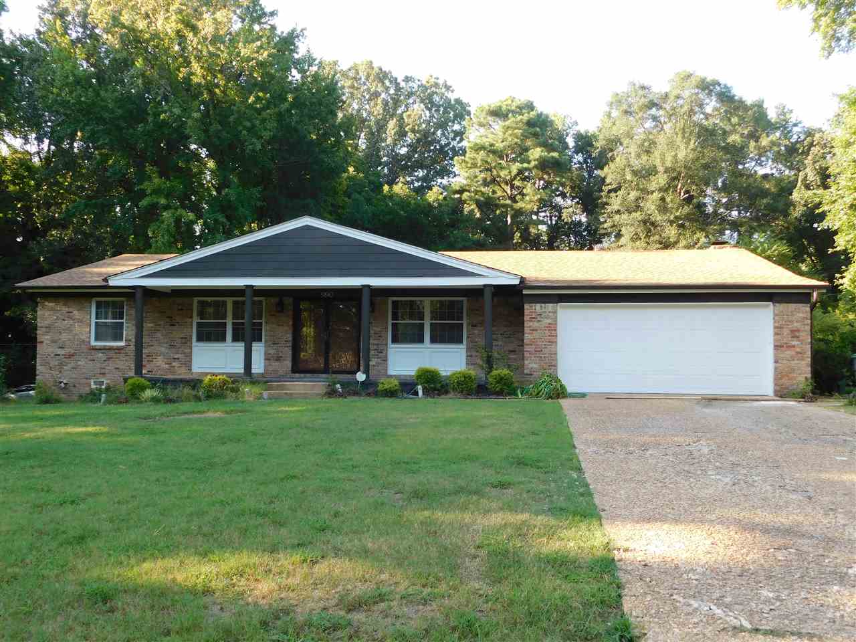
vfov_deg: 46.8
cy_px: 321
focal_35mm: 30
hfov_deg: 60.0
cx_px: 428
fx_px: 742
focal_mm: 5.3
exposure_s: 1/125
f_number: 3.2
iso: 125
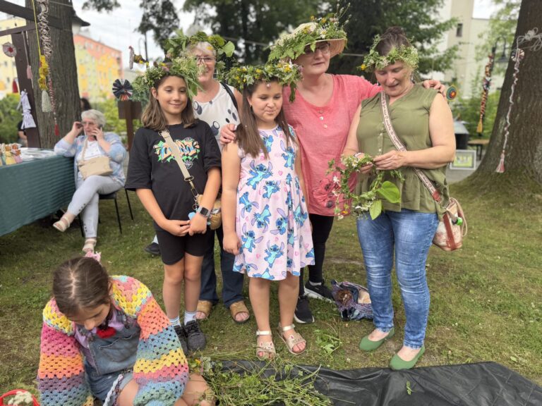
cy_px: 203
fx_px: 376
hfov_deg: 71.6
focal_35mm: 24
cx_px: 271
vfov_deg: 56.8
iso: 80
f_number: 1.78
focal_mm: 6.76
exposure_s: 1/367
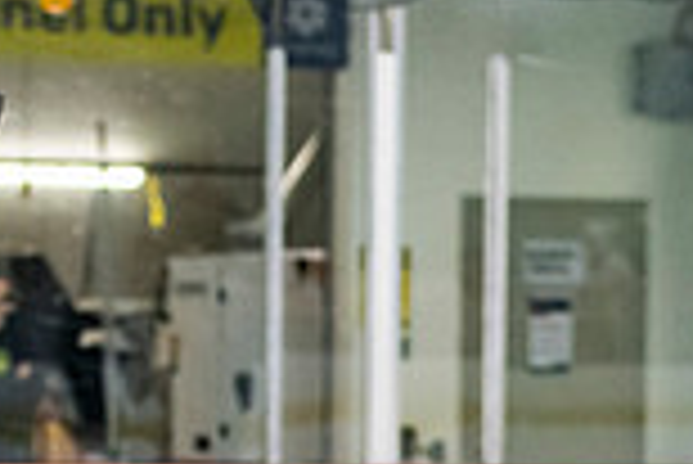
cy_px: 961
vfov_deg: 3.5
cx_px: 903
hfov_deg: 5.2
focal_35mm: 392
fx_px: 7553
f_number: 3.2
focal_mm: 82
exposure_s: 1/800
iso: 2500
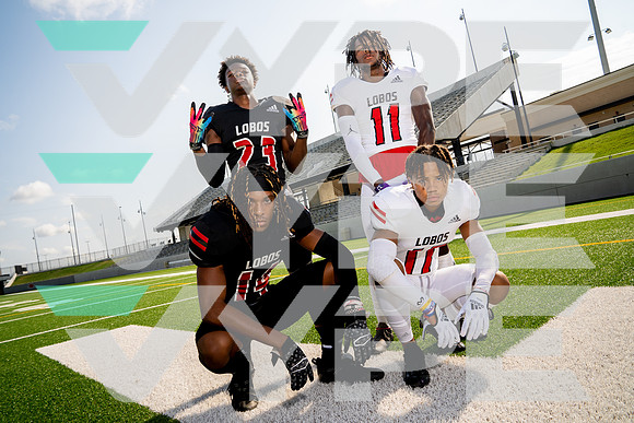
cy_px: 212
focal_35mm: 24
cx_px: 317
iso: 100
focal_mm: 24
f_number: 7.1
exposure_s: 1/250
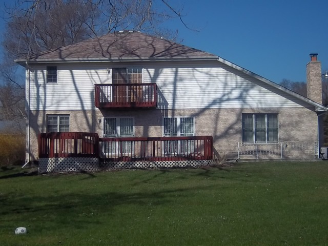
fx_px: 673
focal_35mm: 71
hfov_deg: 27.4
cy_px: 123
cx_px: 164
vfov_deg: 20.7
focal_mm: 12.67
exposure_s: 1/320
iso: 64
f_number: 13.21
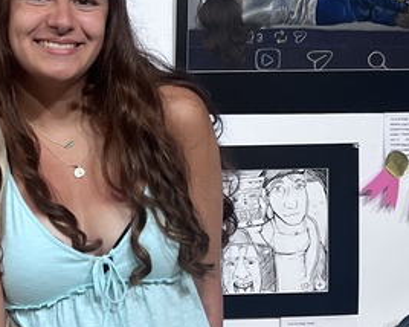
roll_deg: +0.7
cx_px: 26
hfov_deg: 19.3
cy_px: 101
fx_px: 1173
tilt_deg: -6.2
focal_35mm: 97
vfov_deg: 15.8
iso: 64
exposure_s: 1/120
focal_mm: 5.7
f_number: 1.5
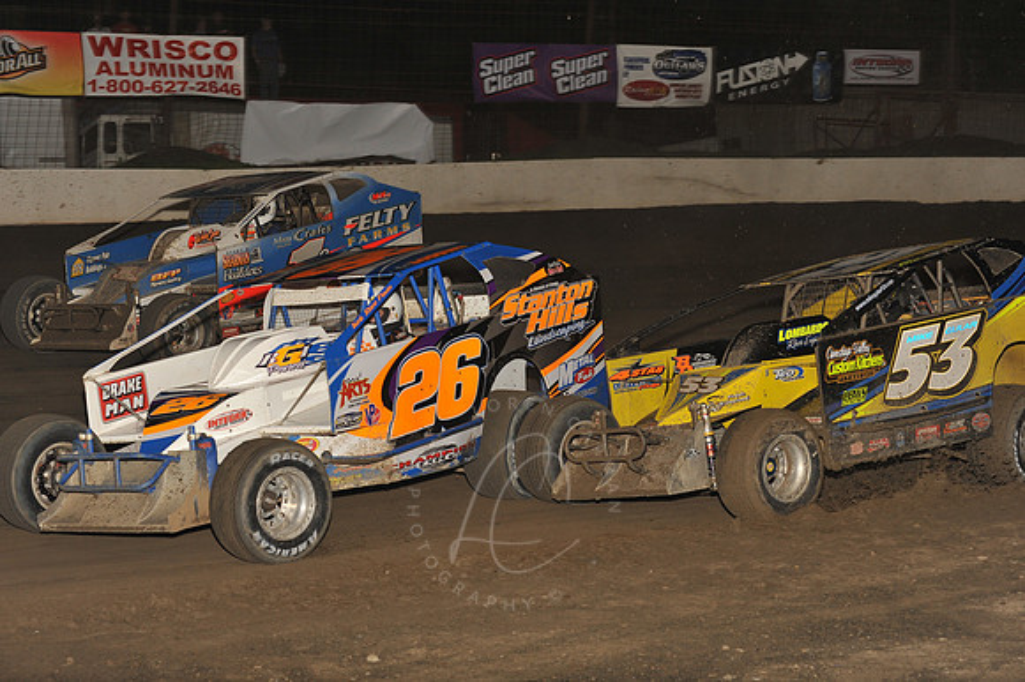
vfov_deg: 17.0
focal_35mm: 80
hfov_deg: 25.4
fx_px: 2276
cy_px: 341
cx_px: 512
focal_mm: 80
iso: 800
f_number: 6.3
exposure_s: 1/320
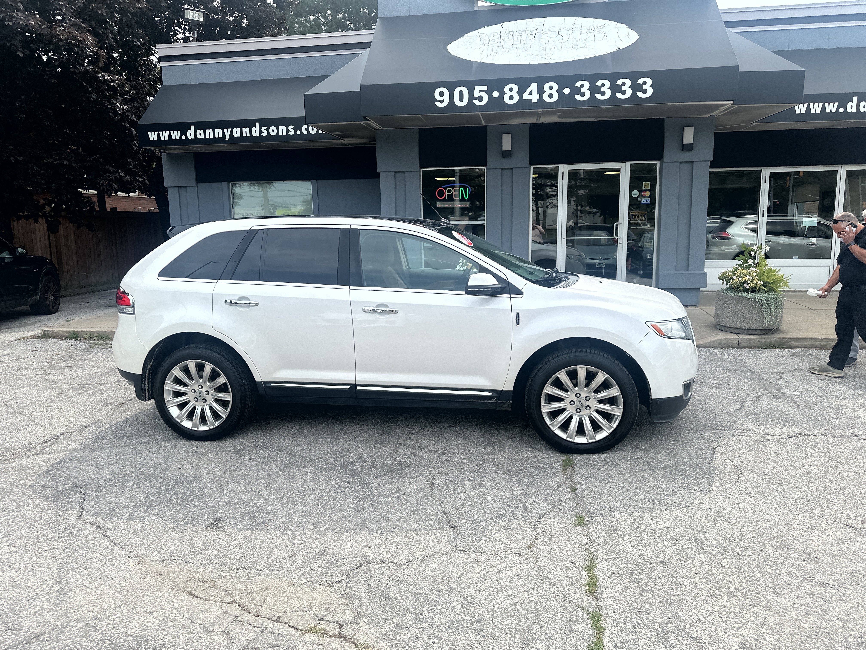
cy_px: 325
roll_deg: +1.8
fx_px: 600
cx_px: 433
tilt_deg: -7.5
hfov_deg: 71.6
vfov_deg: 56.8
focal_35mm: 24
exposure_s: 1/2882
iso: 80
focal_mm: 6.86
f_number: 1.78
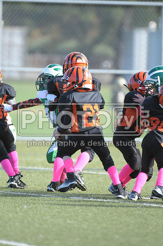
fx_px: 4087
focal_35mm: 600
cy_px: 123
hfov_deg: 2.3
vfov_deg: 3.4
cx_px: 82
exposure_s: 1/3200
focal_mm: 400
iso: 1600
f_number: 4
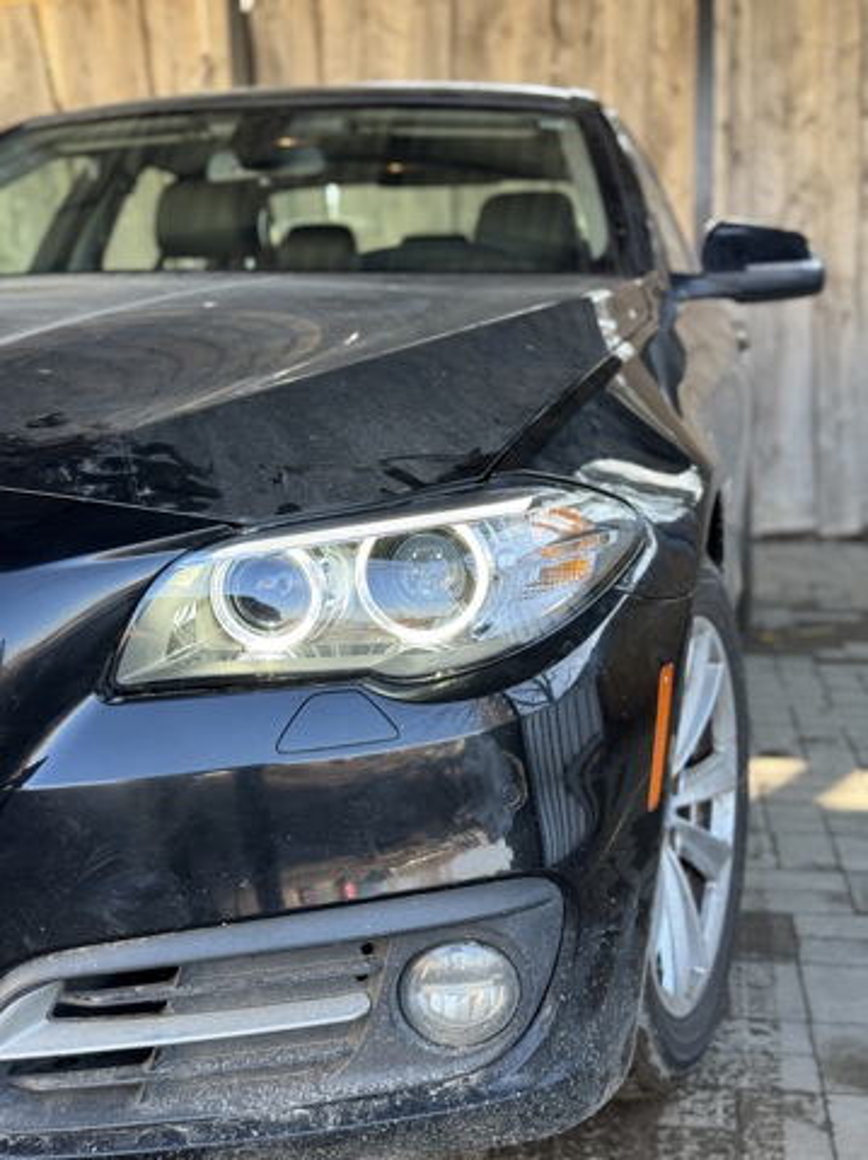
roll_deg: +1.8
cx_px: 434
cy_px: 580
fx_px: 1608
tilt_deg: -7.4
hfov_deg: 30.2
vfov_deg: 39.7
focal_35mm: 48
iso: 50
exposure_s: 1/143
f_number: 1.78
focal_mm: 6.76
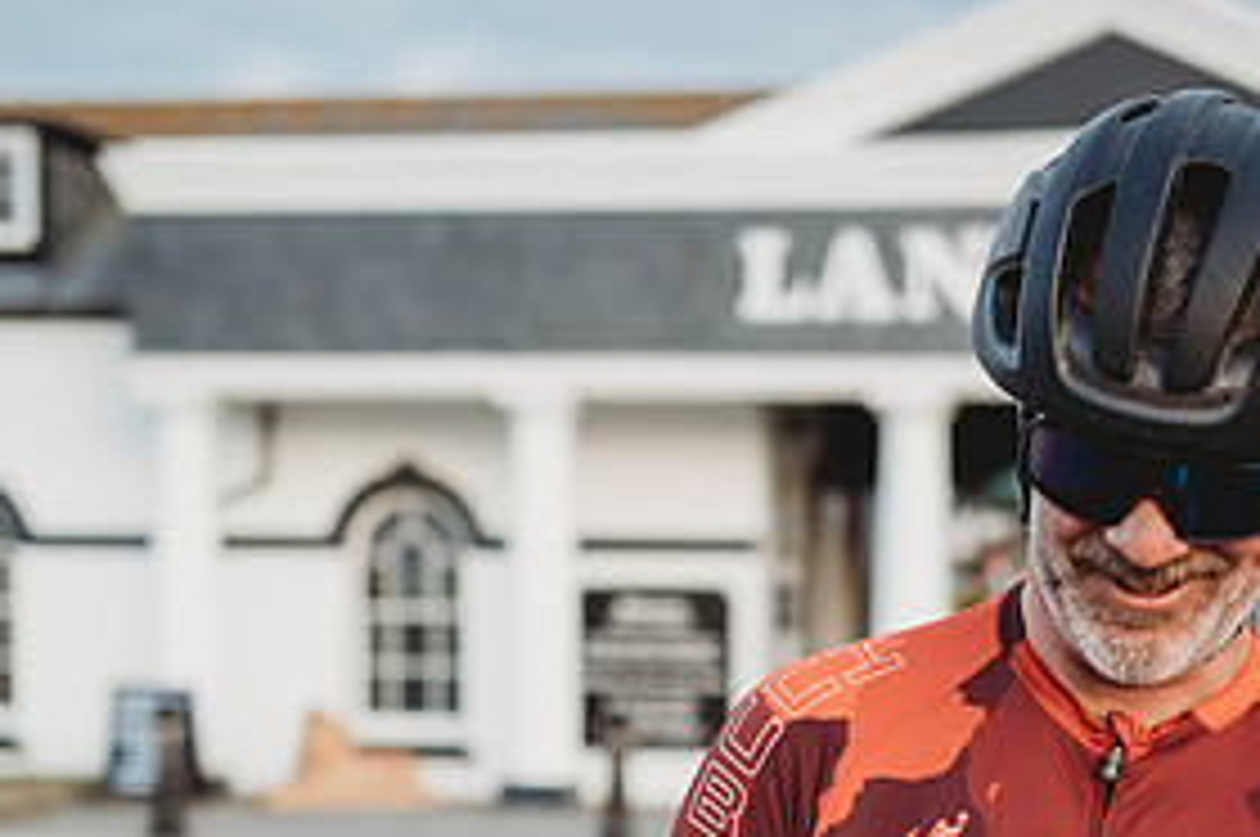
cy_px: 860
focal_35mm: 83
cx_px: 837
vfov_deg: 16.1
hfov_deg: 24.4
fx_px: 2902
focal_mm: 40
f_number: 2.5
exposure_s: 1/400
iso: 100
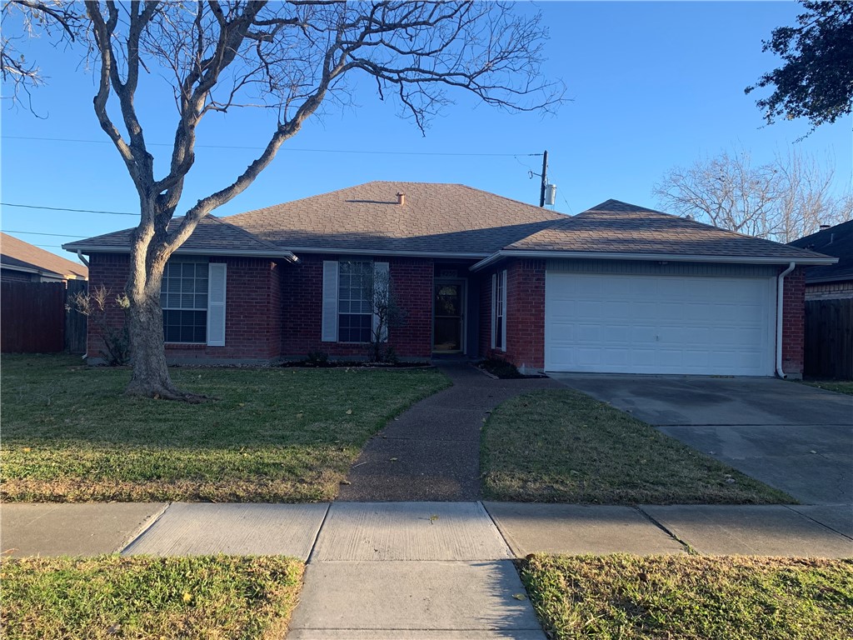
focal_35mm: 26
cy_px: 320
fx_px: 641
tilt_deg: -0.2
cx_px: 426
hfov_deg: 67.3
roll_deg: -0.5
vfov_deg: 53.1
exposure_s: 1/737
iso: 25
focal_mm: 4.25
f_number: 1.8
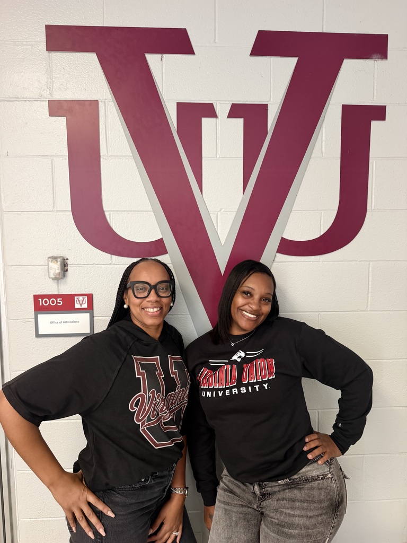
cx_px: 204
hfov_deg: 56.8
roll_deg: +0.1
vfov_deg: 71.6
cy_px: 272
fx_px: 376
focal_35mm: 24
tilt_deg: -5.3
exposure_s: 1/60
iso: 250
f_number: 1.78
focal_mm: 6.76
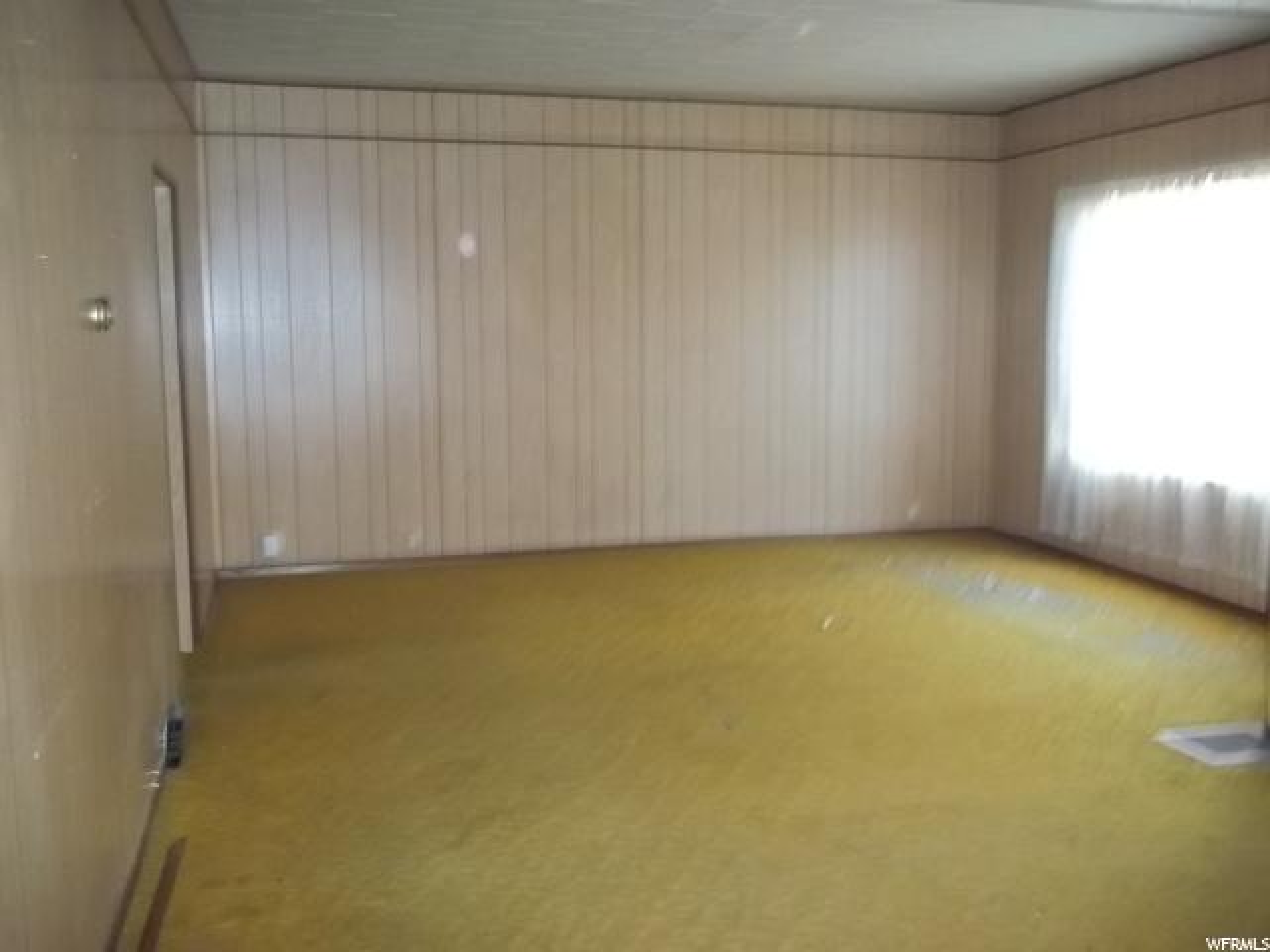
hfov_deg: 56.8
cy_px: 476
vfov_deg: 44.2
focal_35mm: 32
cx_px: 635
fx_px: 1174
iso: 400
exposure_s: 1/30
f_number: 2.9
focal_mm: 5.7
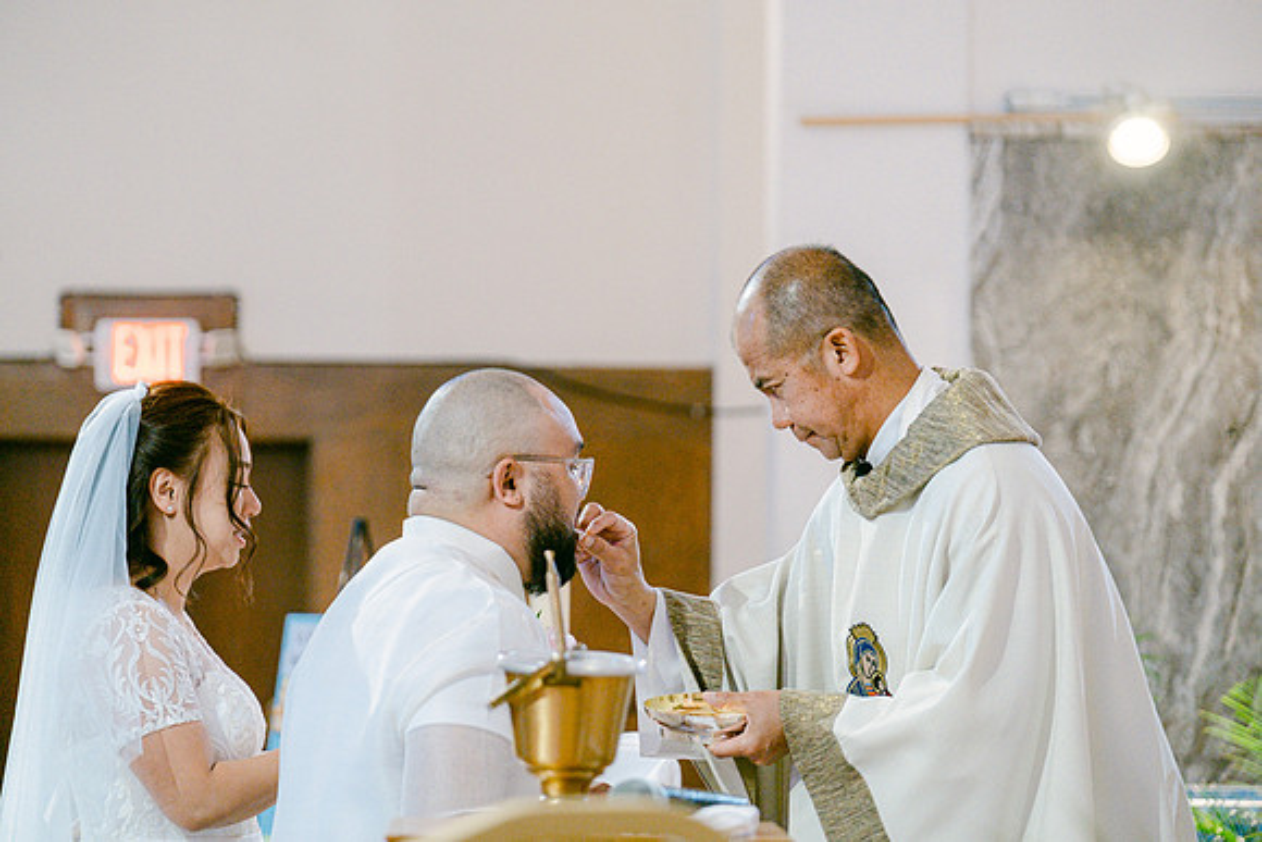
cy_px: 421
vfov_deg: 9.3
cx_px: 631
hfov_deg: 14.0
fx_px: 5154
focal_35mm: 147
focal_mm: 98.2
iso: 2500
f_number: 2.8
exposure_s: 1/125
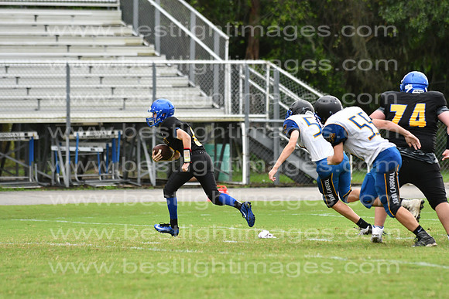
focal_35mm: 210
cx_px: 224
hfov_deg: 9.8
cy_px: 150
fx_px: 2620
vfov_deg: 6.5
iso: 1000
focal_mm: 140
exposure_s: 1/1600
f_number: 3.5
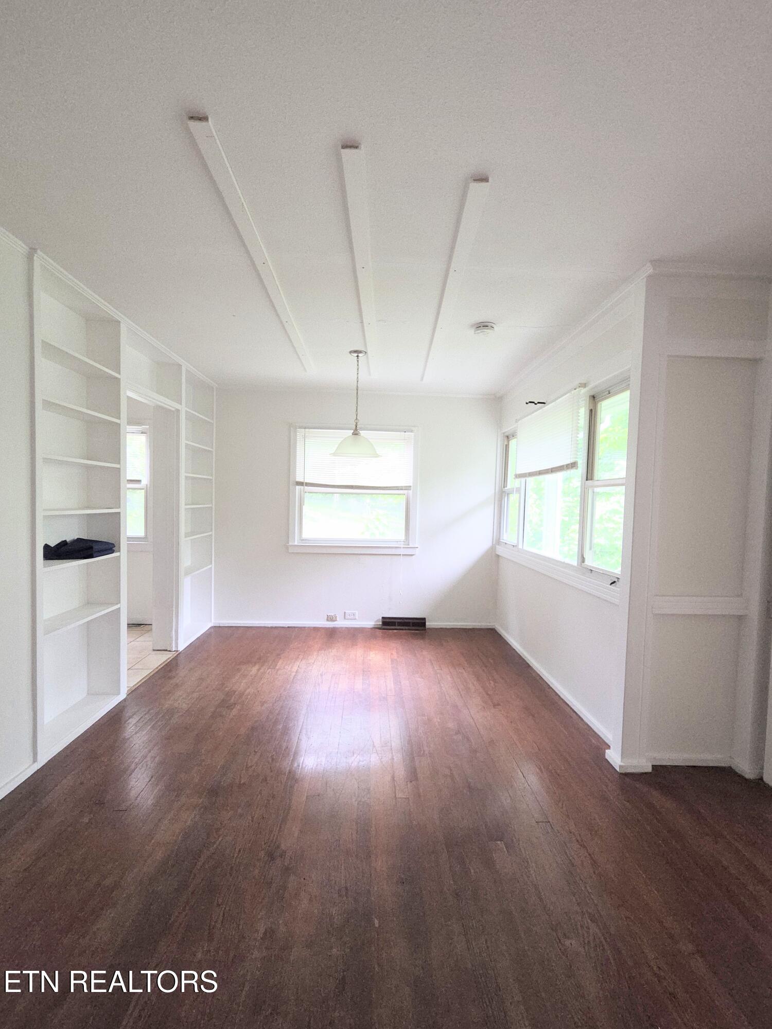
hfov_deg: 89.9
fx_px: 387
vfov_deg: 106.2
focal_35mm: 13
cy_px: 514
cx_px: 386
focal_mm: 2.2
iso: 100
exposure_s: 1/30
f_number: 2.2
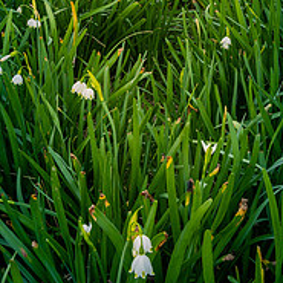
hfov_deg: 27.7
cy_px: 2
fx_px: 573
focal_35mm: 62
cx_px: 132
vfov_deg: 26.3
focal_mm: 20
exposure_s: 1/5
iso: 100
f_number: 16
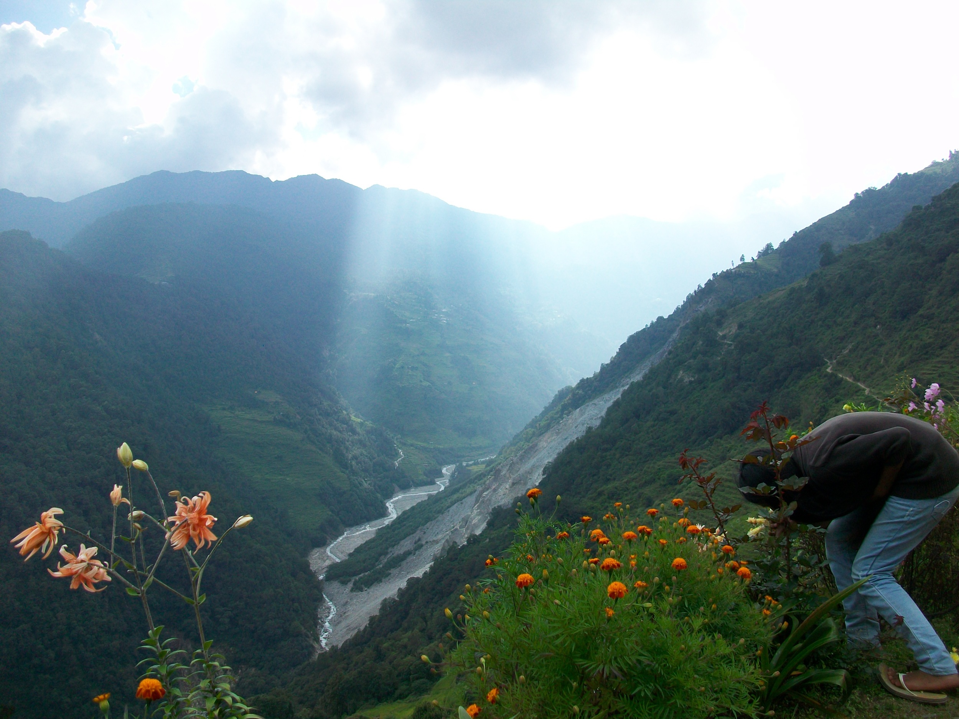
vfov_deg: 44.2
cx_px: 480
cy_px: 360
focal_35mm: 32
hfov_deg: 56.8
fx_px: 887
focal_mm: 5.7
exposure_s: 1/640
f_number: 2.8
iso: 64
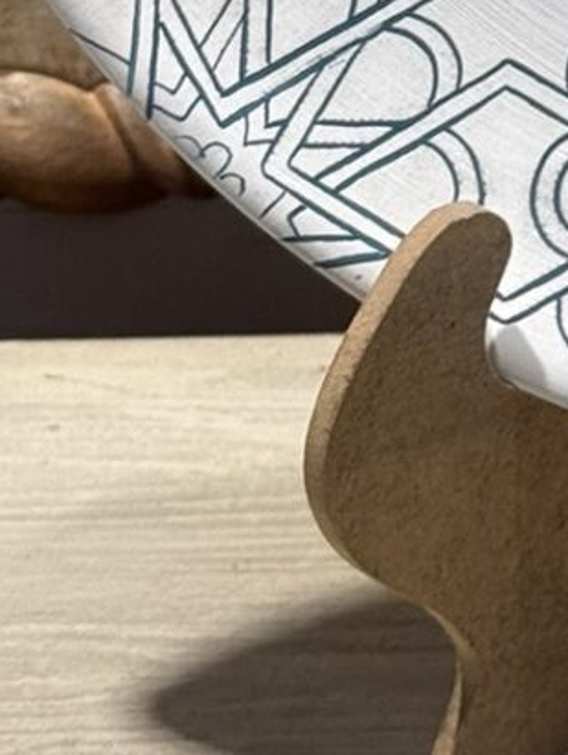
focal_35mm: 224
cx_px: 1042
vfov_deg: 8.3
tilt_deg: -15.3
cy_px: -920
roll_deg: +0.0
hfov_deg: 6.5
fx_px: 4893
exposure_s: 1/330
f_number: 1.78
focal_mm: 6.76
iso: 64
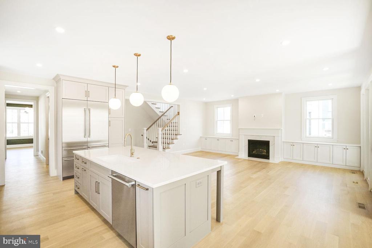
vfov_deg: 73.8
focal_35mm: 16
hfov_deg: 96.7
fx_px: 165
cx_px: 186
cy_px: 124
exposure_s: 1/100
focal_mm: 16
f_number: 8
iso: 640
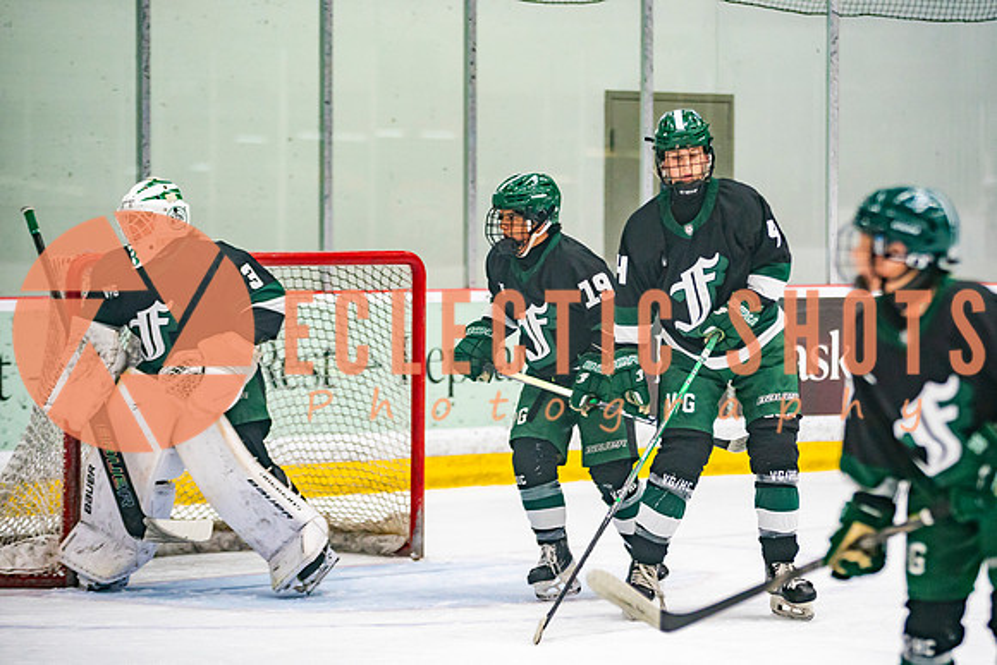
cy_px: 306
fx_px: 4823
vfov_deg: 7.9
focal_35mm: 174
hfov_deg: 11.8
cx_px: 613
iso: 2500
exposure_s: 1/640
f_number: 2.8
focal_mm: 140
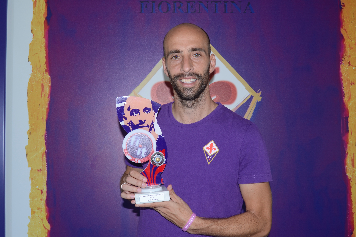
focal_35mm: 41
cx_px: 184
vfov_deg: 32.6
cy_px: 111
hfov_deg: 47.4
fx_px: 405
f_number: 5.6
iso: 100
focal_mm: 24
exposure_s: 1/60
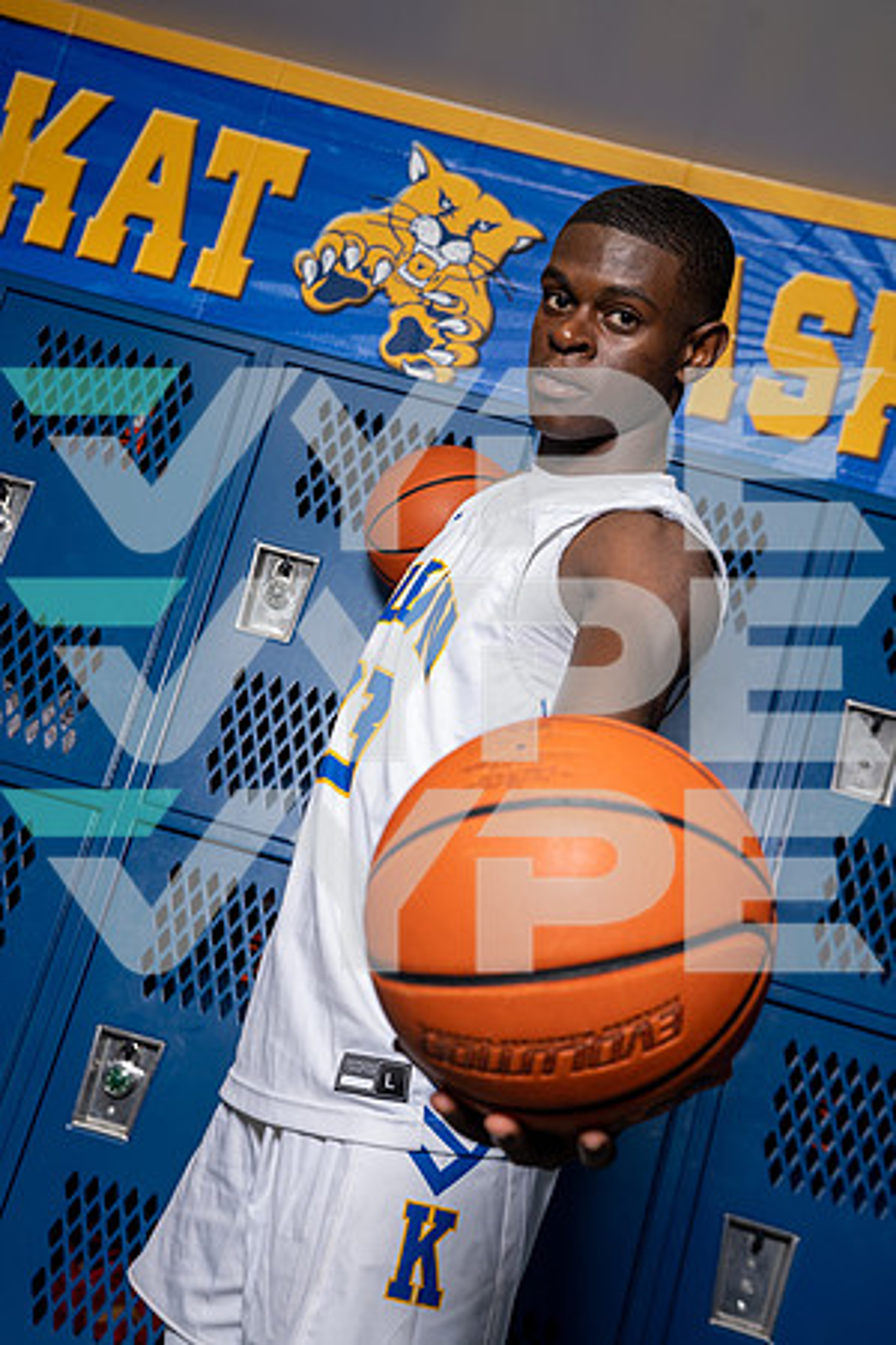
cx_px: 448
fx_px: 1904
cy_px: 672
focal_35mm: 51
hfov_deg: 26.5
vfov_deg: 38.9
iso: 320
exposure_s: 1/200
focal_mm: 51
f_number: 5.6
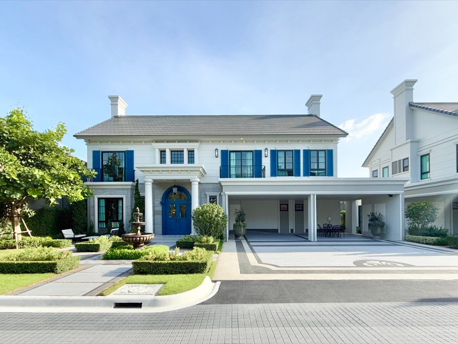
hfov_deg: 102.1
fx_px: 185
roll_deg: +0.3
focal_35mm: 14
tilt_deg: +8.3
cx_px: 229
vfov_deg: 85.7
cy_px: 172
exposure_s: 1/1087
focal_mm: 2.22
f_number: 2.2
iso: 64
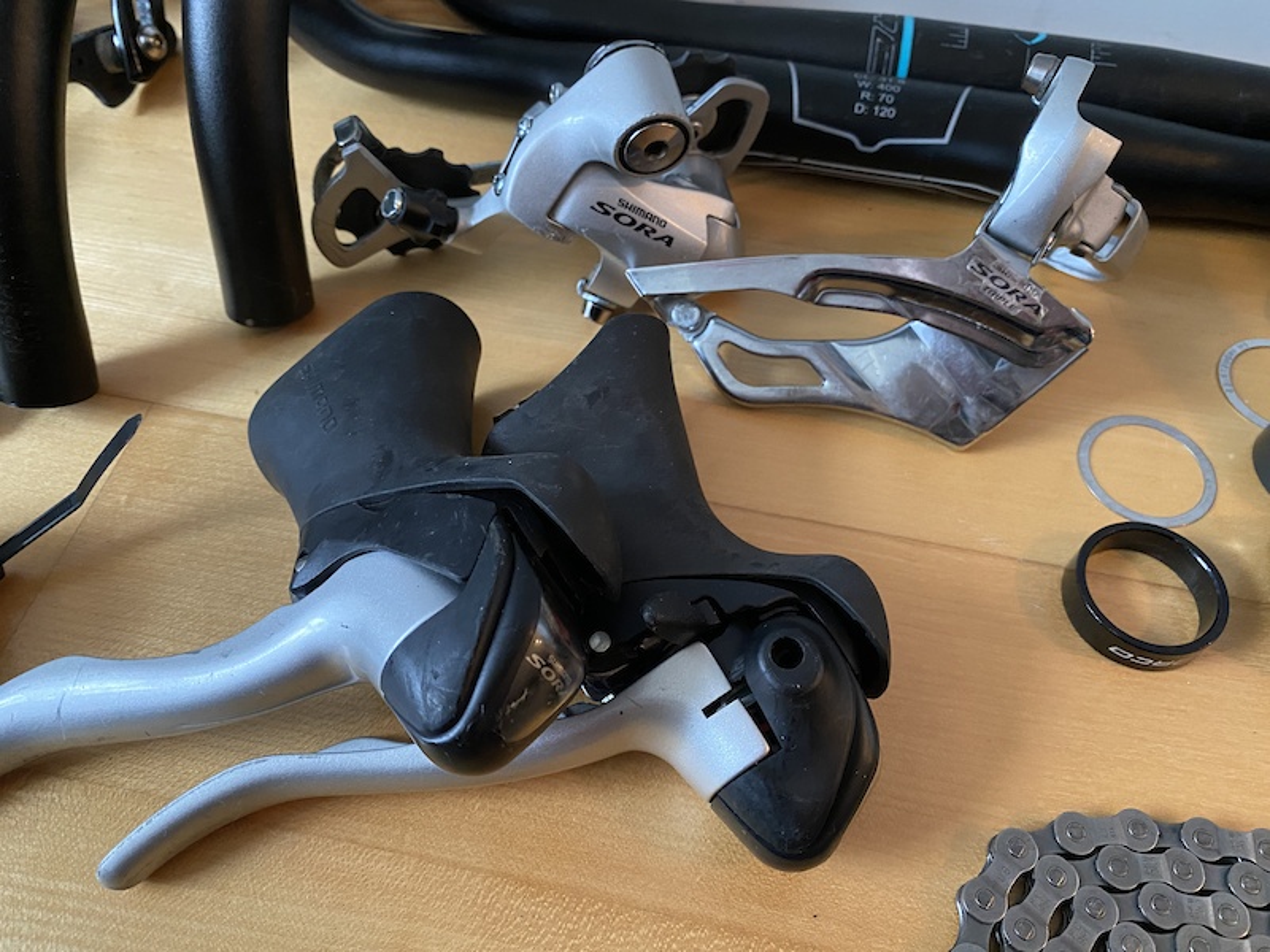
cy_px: 476
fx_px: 954
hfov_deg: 67.3
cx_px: 635
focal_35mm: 26
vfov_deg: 53.1
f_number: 1.8
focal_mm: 4.25
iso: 500
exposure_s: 1/30
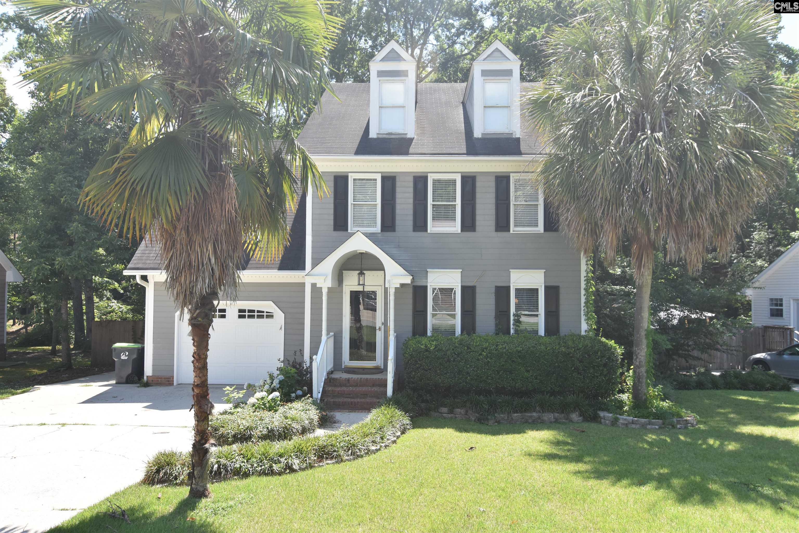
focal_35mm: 24
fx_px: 533
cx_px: 400
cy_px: 266
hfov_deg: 73.7
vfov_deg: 53.1
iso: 400
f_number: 8
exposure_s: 1/500
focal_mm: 16
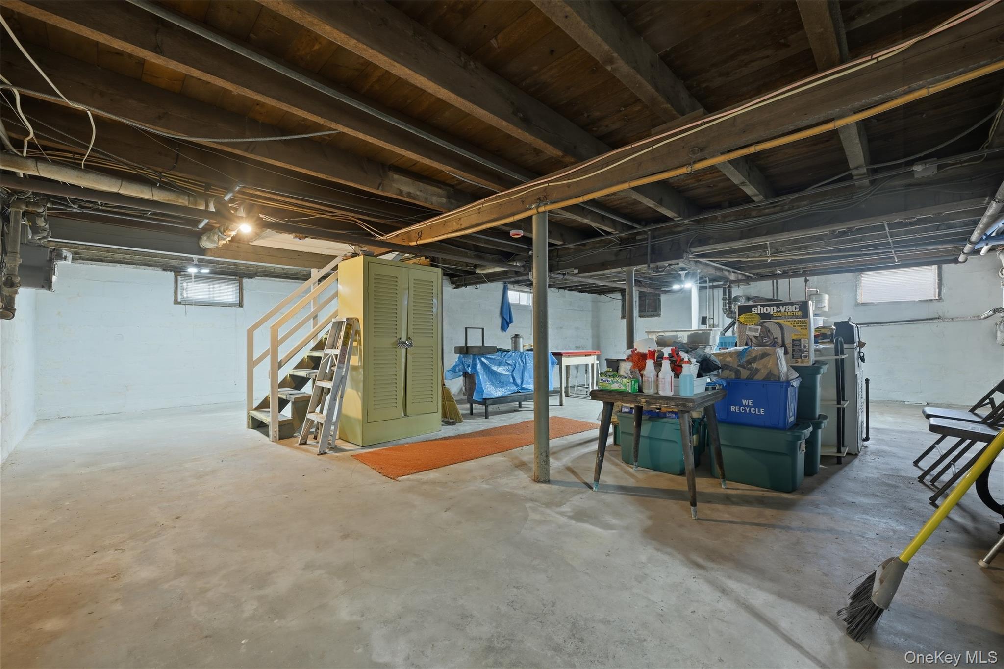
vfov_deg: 81.2
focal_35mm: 14
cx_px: 502
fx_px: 390
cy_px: 334
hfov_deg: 104.3
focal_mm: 14
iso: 100
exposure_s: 3
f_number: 11
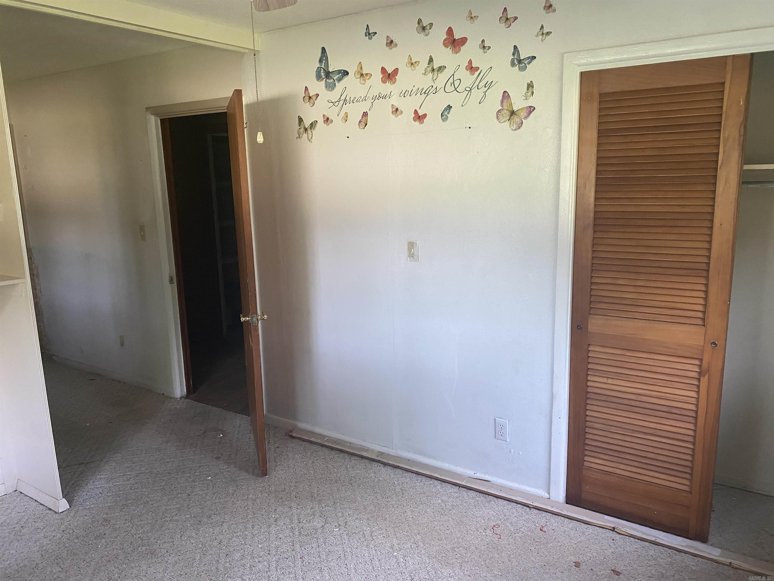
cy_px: 290
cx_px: 387
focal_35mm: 26
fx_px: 581
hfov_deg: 67.3
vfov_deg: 53.1
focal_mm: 4.25
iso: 125
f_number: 1.8
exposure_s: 1/71
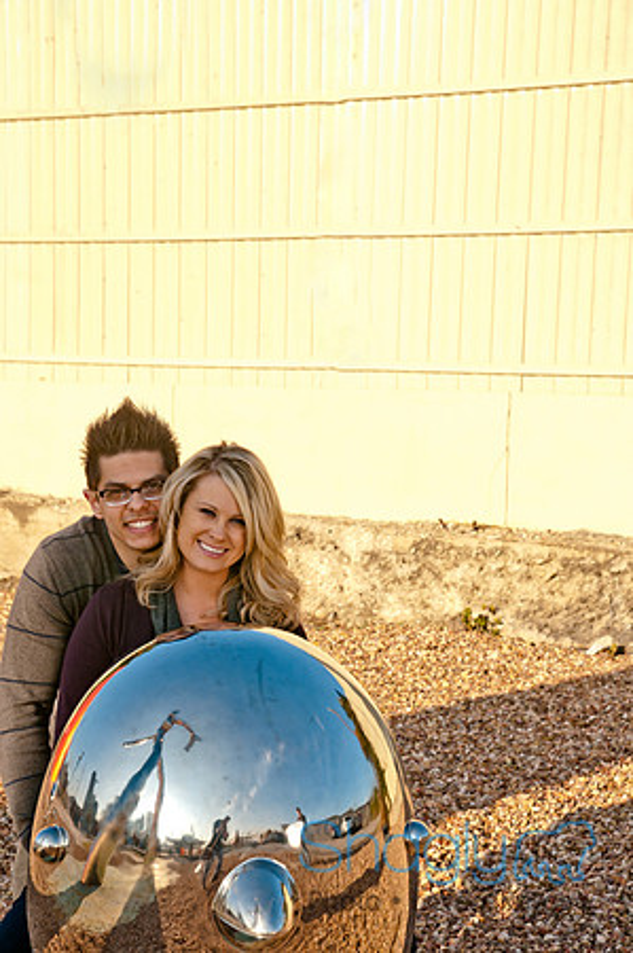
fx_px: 1903
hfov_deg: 18.9
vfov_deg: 28.1
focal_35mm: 72
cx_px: 316
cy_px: 476
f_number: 6.3
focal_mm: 48
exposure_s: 1/400
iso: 200
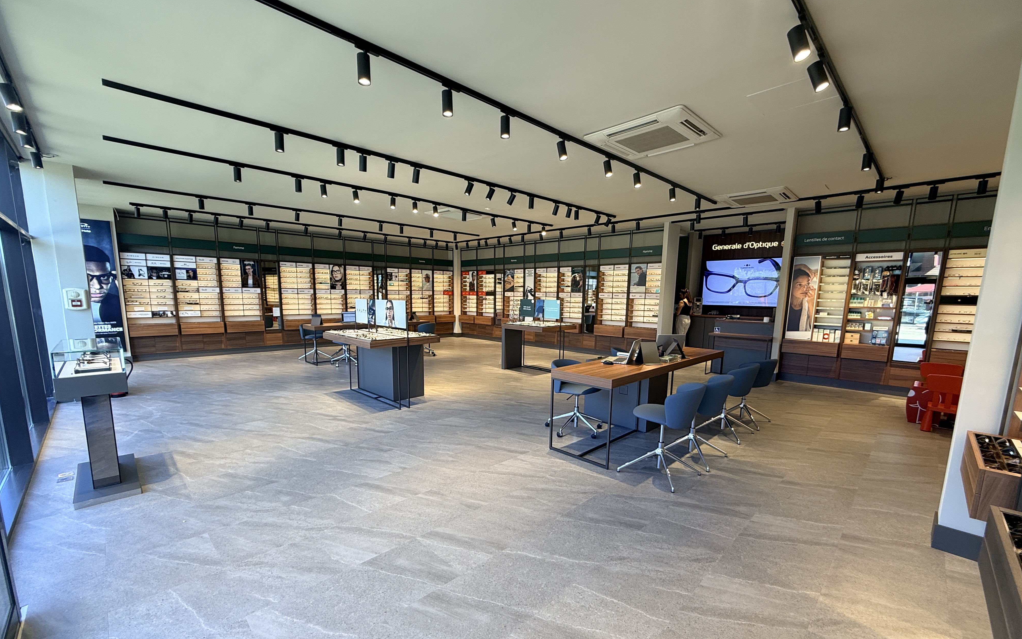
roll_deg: -0.8
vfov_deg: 74.5
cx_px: 506
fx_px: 418
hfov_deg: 101.5
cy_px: 355
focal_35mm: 15
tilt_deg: -9.0
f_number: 2.2
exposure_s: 1/99
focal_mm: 2.22
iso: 64
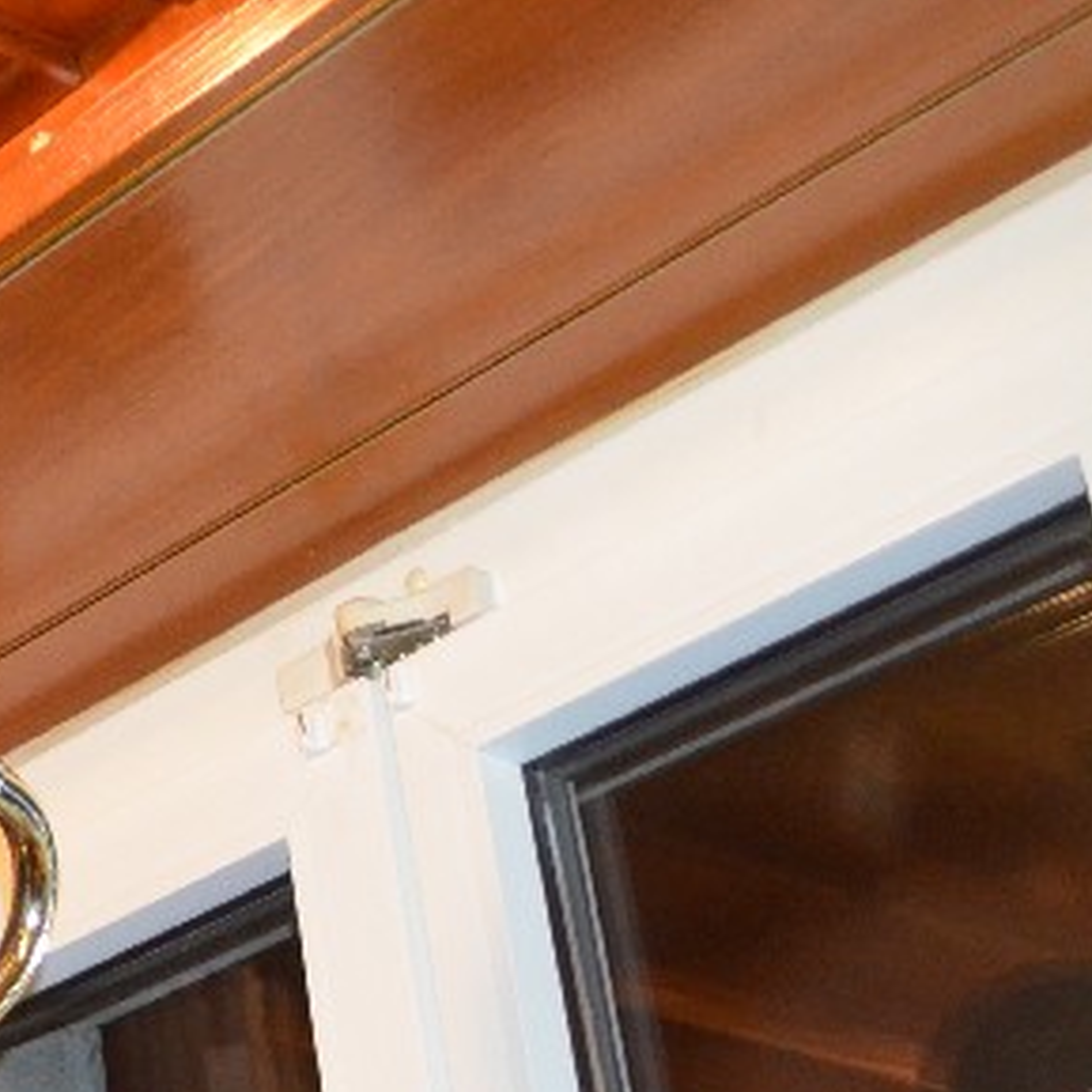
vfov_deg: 17.5
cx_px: -812
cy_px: 793
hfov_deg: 15.4
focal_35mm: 99
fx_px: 3533
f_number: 3.8
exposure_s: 1/60
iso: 2800
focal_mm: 22
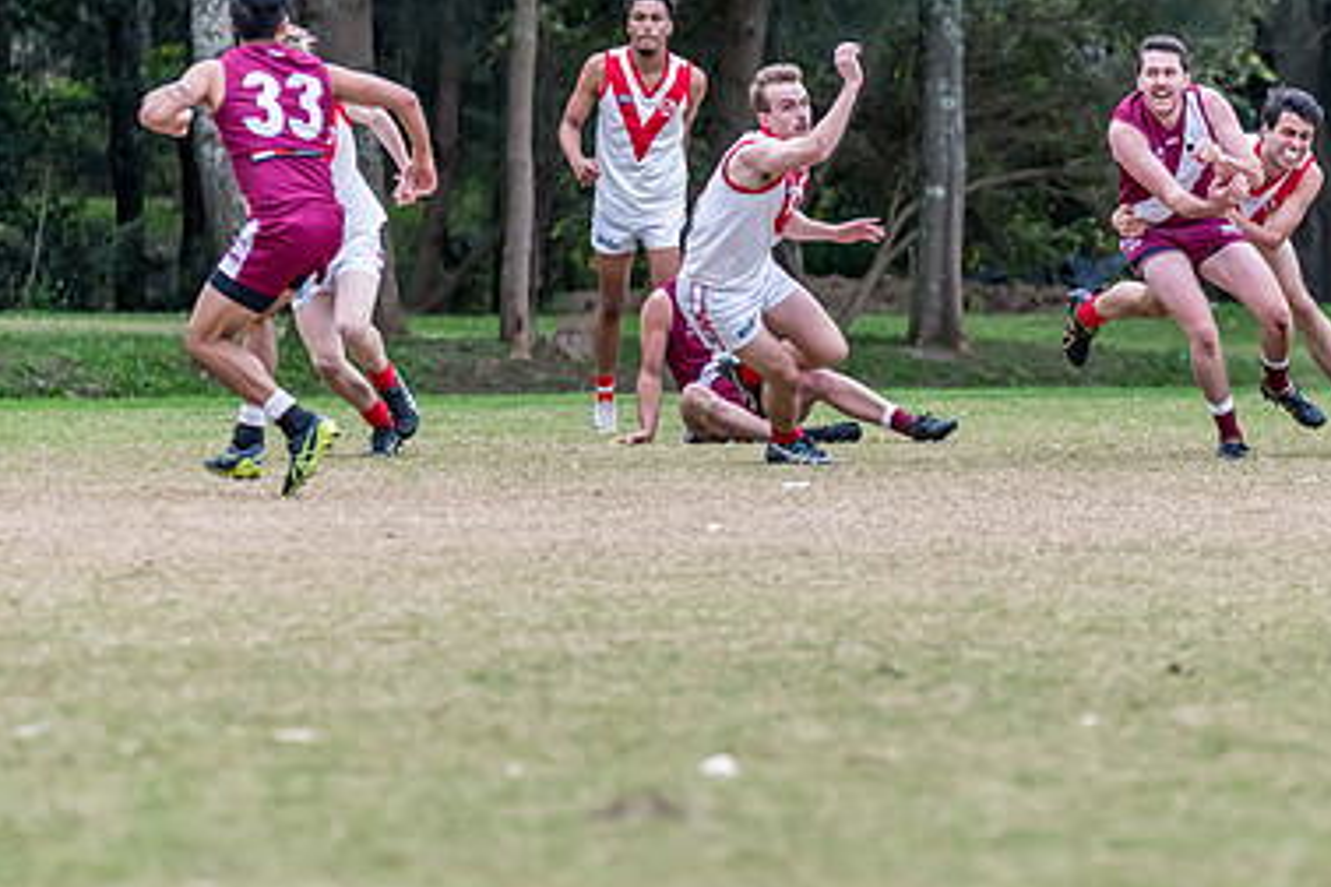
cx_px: 1106
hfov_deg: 4.7
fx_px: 16082
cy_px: 313
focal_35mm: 435
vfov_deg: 3.2
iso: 1400
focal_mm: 260
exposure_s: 1/1250
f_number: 5.6
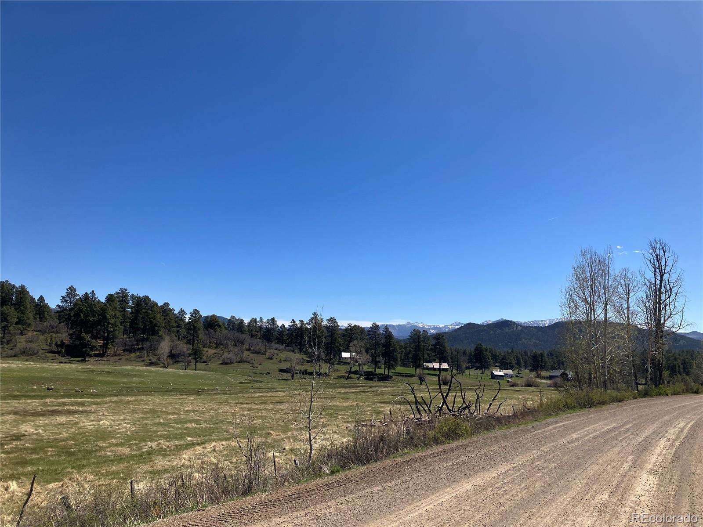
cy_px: 264
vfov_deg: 49.7
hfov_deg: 63.4
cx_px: 352
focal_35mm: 28
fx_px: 569
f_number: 1.8
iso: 32
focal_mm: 3.99
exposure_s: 1/2404
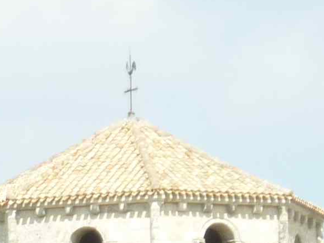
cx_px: -299
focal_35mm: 561
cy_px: 511
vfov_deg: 2.6
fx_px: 5252
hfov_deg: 3.5
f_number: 4.3
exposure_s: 1/320
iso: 80
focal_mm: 14.7
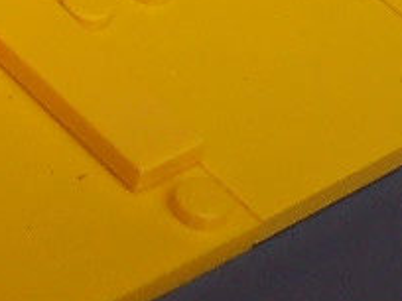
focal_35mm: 218
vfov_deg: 6.6
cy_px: -275
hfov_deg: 9.0
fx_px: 2532
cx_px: 37
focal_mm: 5.6
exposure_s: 1/350
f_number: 5.6
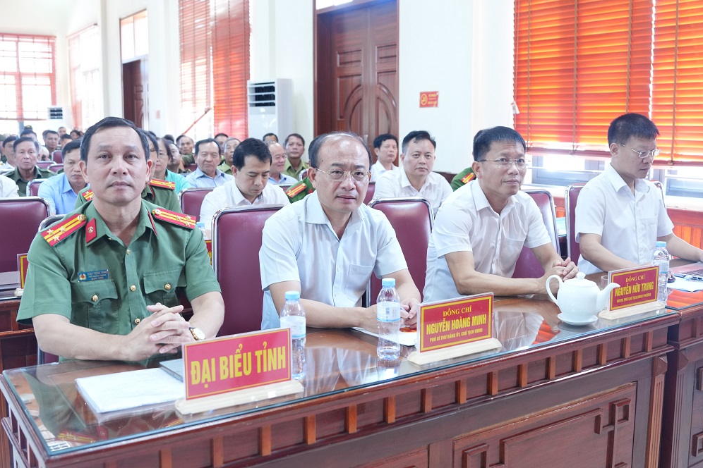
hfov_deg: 51.9
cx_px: 349
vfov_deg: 35.9
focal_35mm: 37
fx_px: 722
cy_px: 235
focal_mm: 24
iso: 800
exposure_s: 1/50
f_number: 3.2
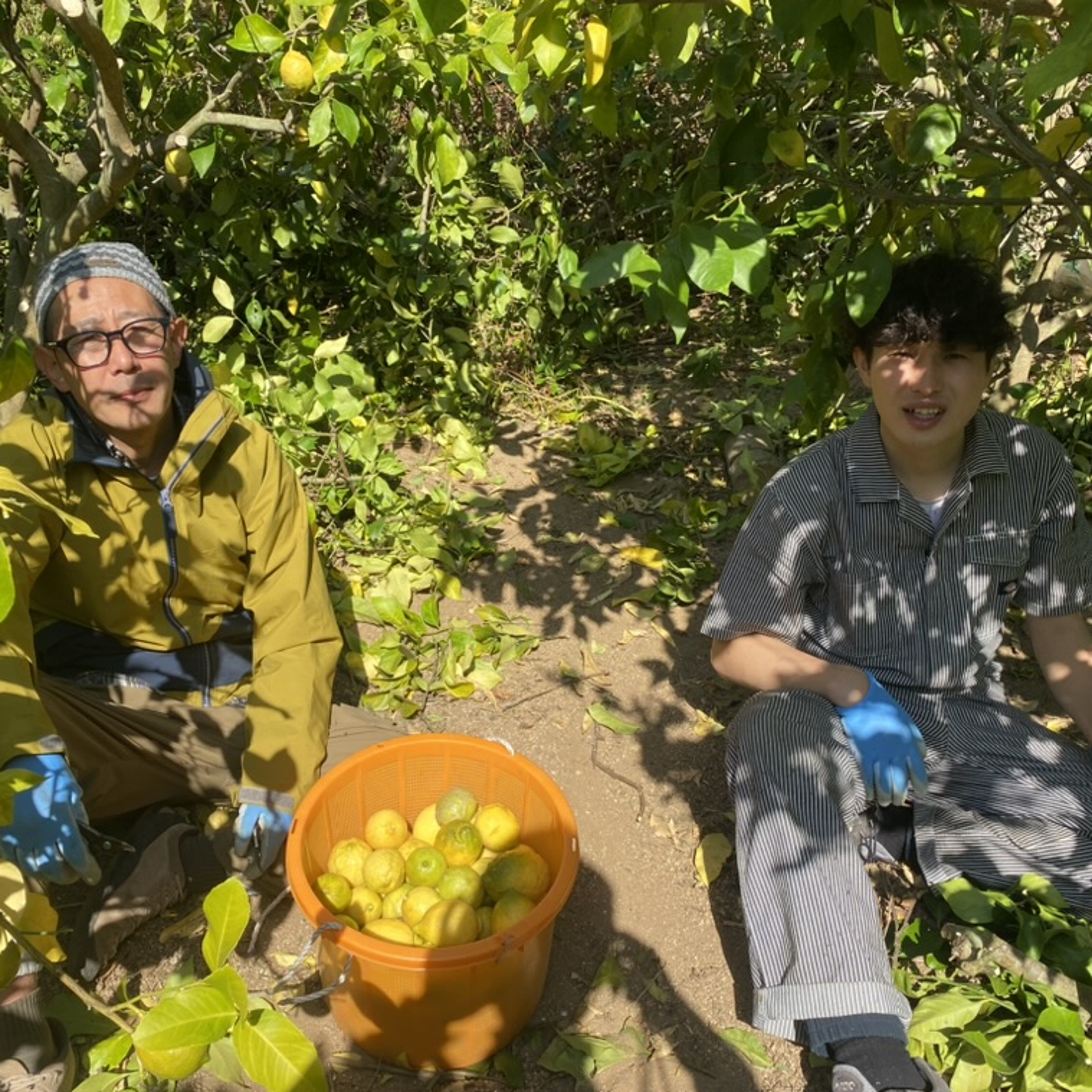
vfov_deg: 52.5
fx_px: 1106
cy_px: 550
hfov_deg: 52.5
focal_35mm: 31
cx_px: 512
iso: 32
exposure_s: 1/1287
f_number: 1.8
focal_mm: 4.25
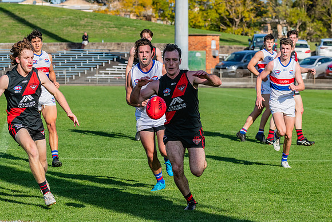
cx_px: 172
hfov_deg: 11.7
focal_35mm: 176
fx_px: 1622
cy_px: 107
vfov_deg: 7.8
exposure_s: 1/1600
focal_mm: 170
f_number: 10
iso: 800
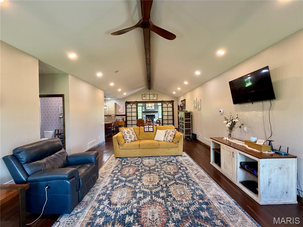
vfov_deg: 85.7
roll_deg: +1.5
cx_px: 152
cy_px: 114
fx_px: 123
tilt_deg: +0.4
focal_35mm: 14
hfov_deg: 102.1
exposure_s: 1/60
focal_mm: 2.22
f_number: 2.2
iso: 200
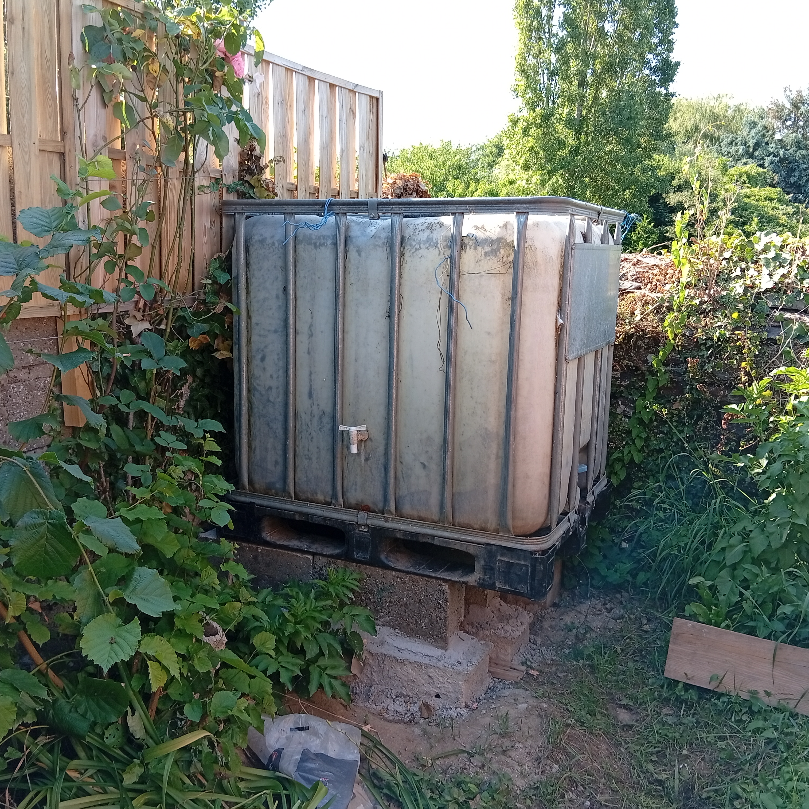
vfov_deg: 52.5
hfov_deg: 52.5
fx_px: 820
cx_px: 388
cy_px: 400
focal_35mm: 31
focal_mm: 3.96
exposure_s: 1/100
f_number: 1.8
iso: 63
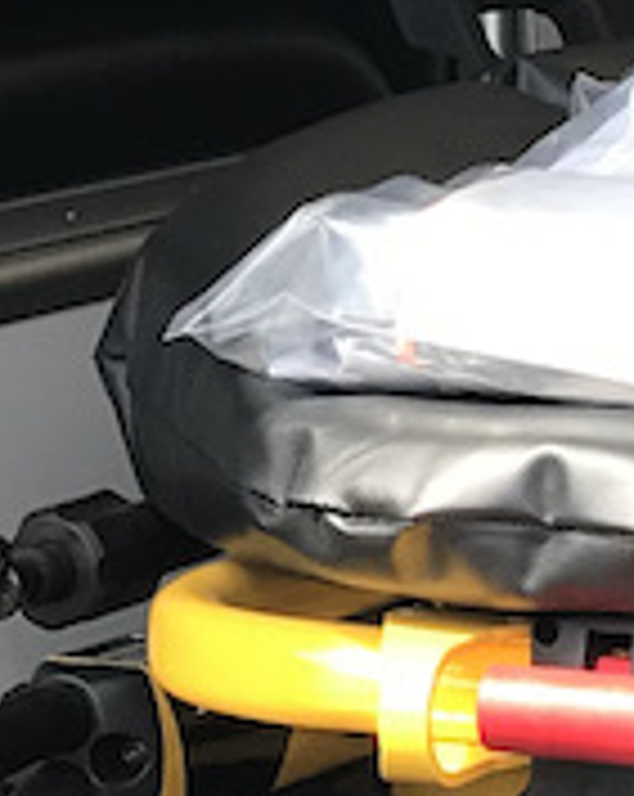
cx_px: 180
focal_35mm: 198
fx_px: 4656
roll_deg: +0.2
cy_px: -585
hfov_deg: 7.8
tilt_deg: +2.3
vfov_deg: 9.4
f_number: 1.8
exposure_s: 1/429
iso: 20
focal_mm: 3.99
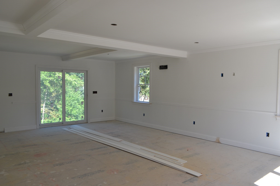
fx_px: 210
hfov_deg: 67.4
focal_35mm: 27
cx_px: 140
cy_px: 93
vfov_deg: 47.9
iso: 280
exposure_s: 1/125
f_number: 5.6
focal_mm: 18
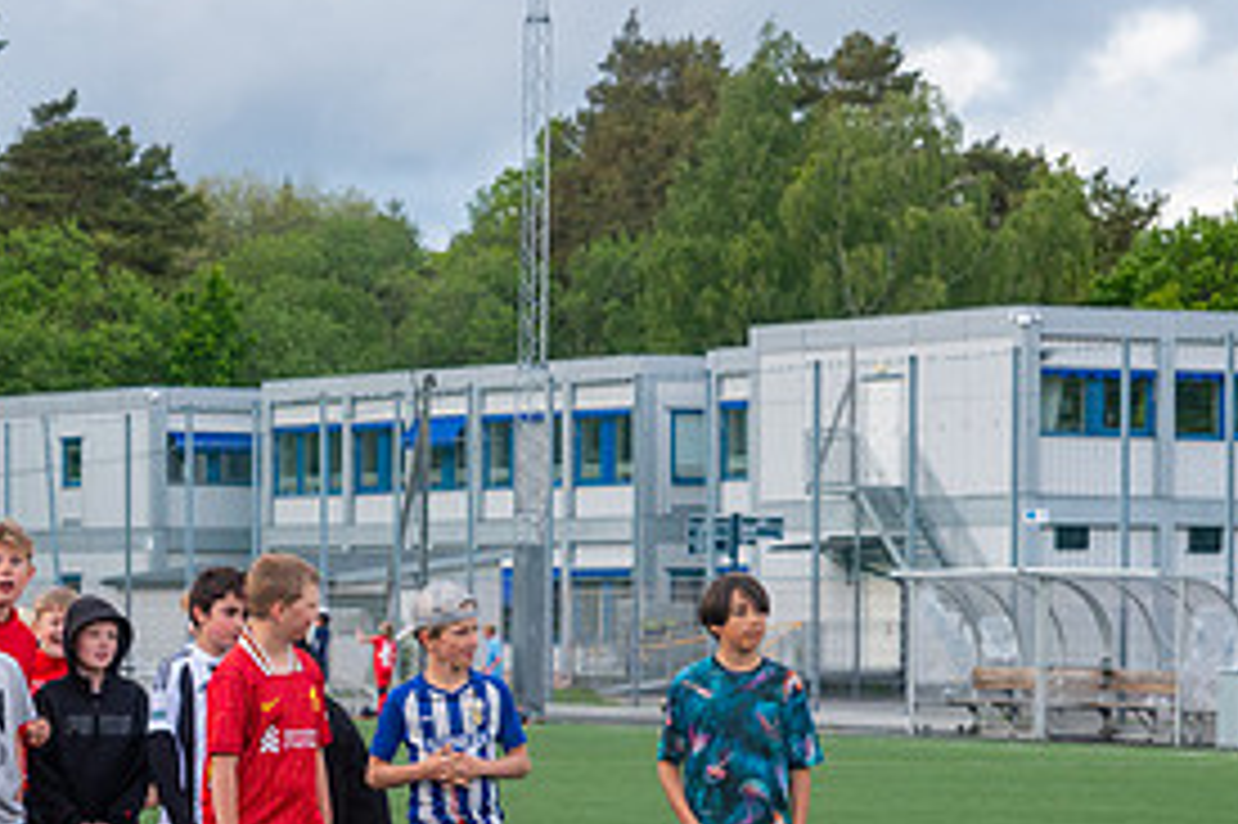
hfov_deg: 11.5
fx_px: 6152
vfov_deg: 7.6
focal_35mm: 179
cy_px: 783
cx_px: 260
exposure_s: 1/640
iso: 720
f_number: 4
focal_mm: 70
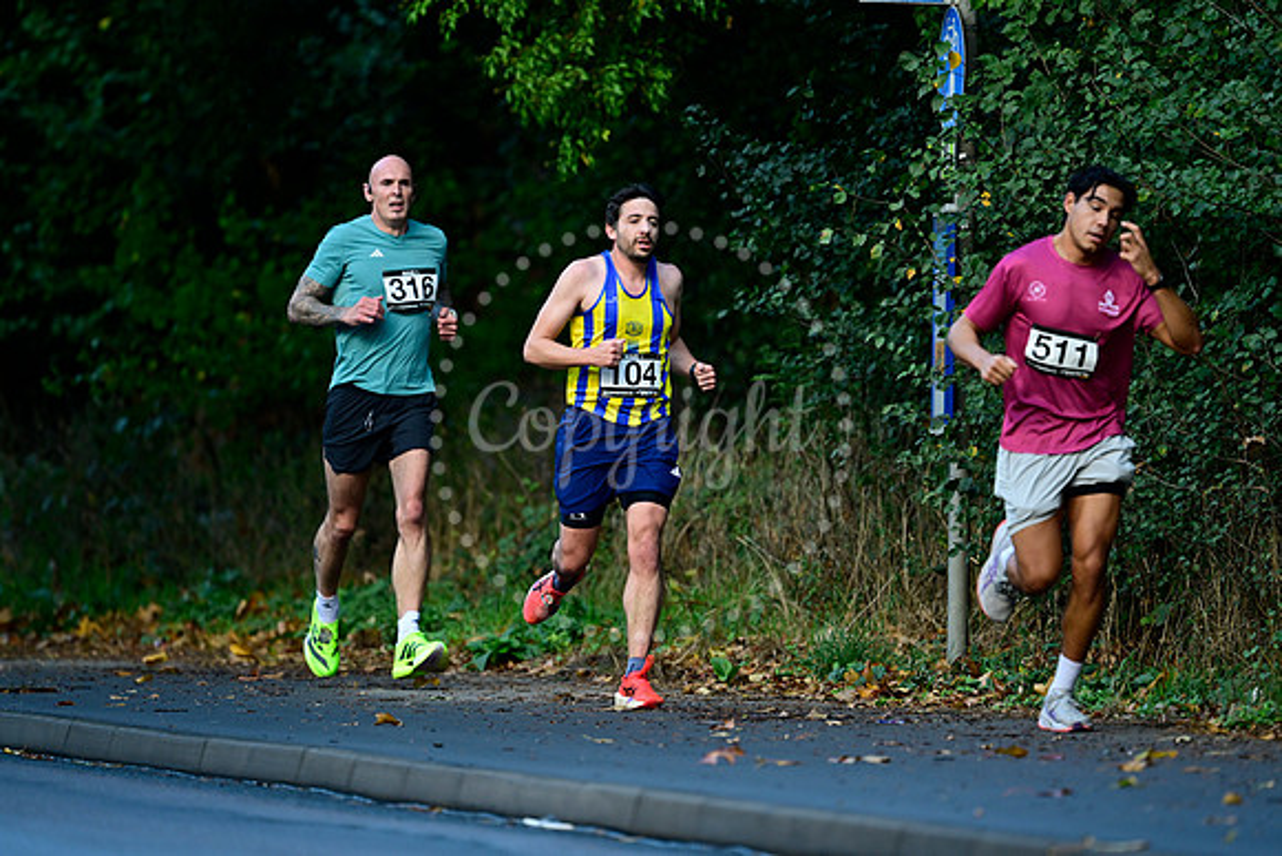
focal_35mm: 560
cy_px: 428
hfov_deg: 3.7
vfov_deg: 2.5
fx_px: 19946
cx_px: 641
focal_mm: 560
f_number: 4
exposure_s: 1/400
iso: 800
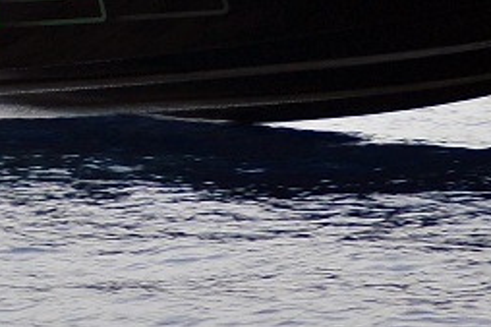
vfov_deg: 2.1
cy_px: -14
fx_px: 8846
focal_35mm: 649
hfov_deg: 3.2
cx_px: -43
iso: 200
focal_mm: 110
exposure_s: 1/1000
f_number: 2.8
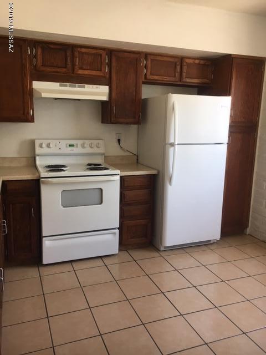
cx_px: 133
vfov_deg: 61.7
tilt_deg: -12.2
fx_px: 297
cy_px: 178
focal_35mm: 29
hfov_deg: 48.2
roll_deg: -3.1
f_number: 2.2
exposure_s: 1/40
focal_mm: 4.15
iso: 25
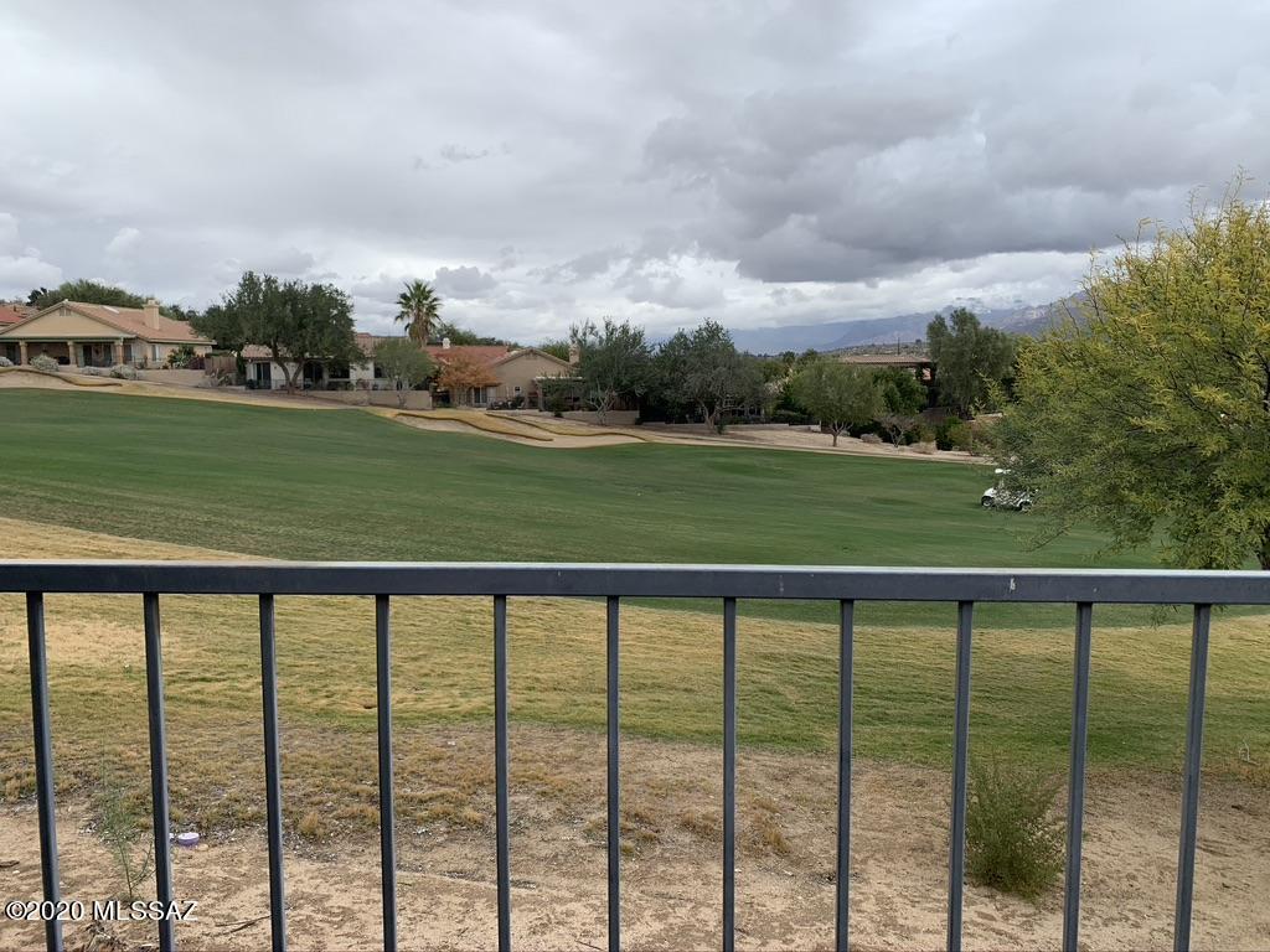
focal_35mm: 26
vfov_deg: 53.1
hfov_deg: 67.3
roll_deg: -1.1
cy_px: 476
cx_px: 635
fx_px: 954
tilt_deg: -6.1
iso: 25
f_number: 1.8
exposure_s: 1/911
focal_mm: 4.25
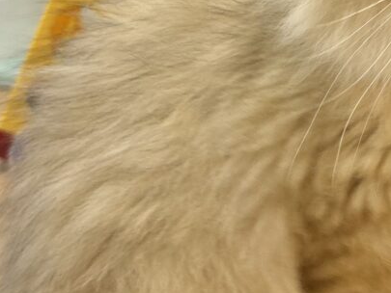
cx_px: 316
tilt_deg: -12.8
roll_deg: +1.0
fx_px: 870
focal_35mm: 77
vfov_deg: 19.0
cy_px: 75
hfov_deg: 24.9
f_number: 1.6
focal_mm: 5.96
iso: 80
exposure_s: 1/100
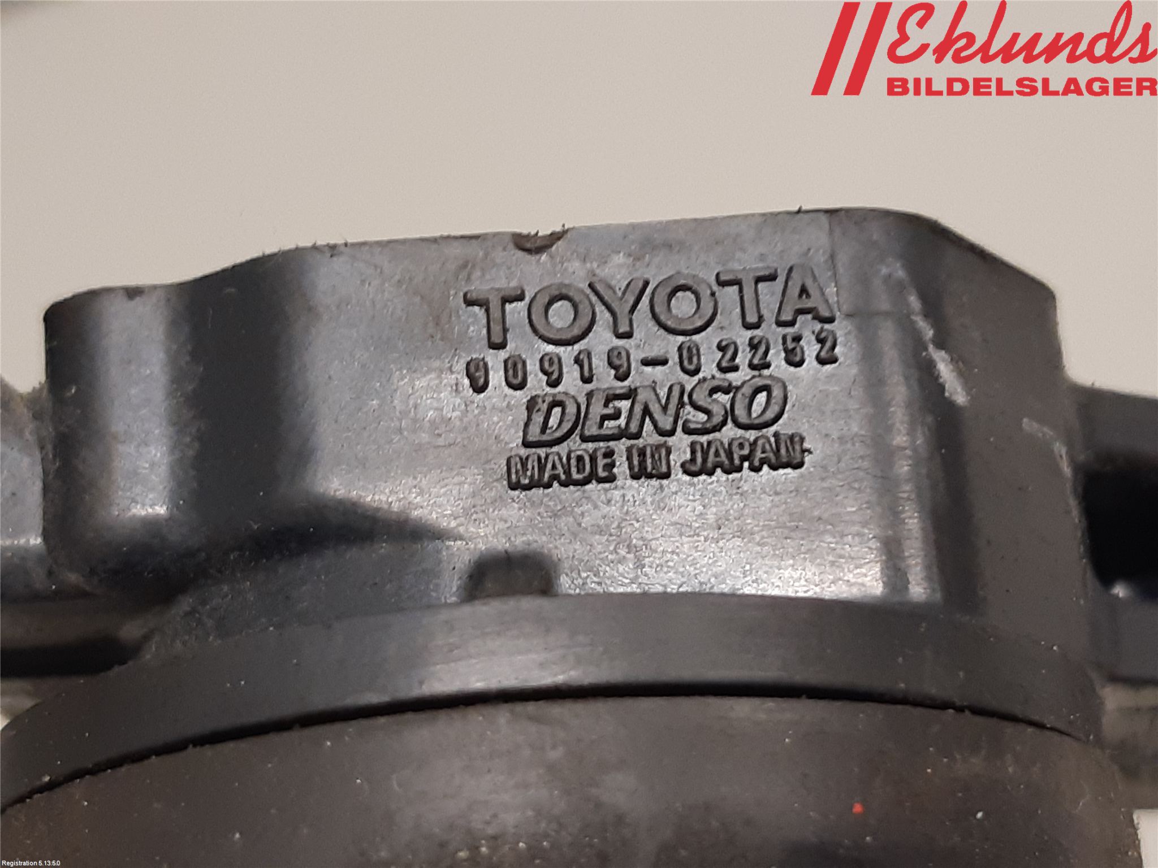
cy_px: 434
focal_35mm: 26
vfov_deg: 53.1
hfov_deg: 67.3
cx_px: 579
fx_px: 870
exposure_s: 1/50
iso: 160
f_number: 1.7
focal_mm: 3.93
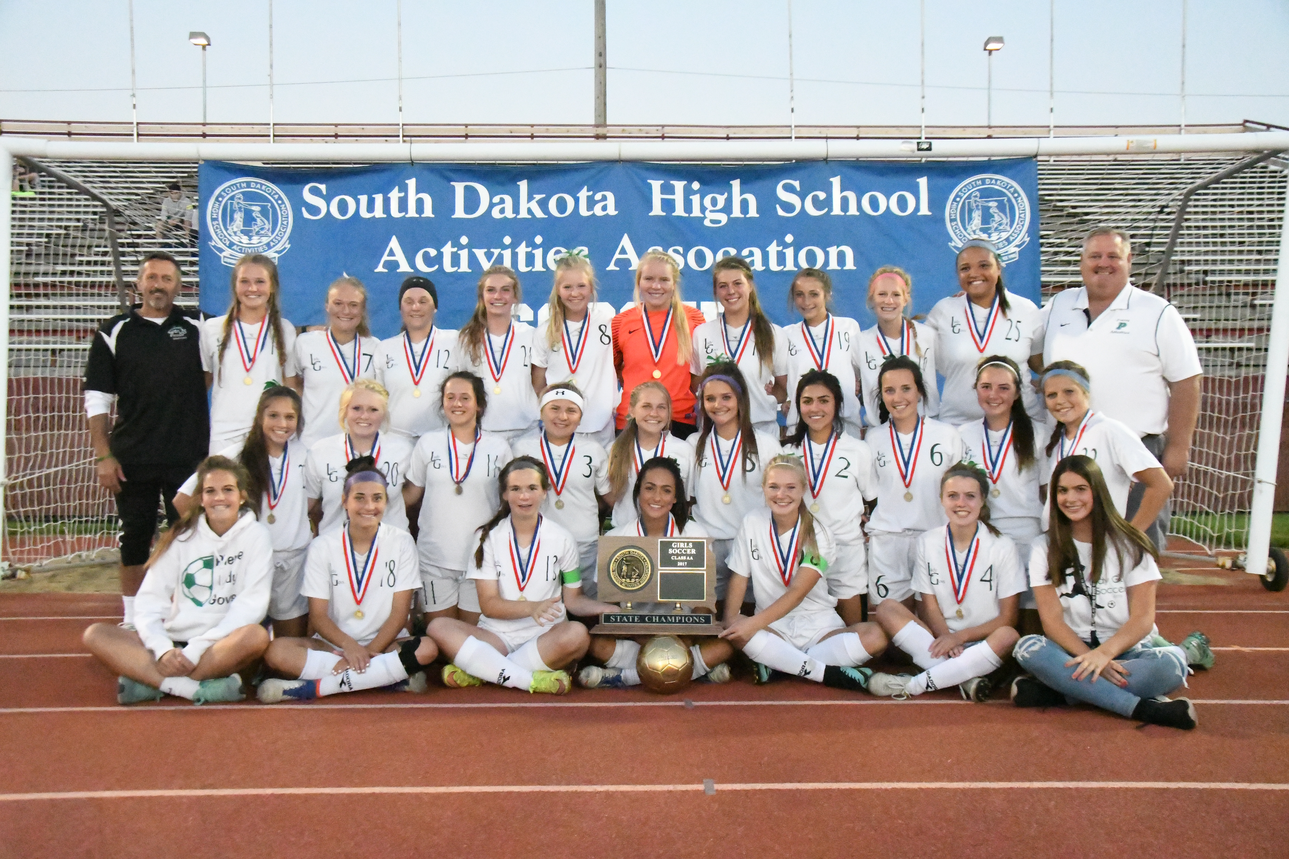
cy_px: 430
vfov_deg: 35.5
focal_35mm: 38
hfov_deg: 51.3
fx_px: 1343
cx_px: 644
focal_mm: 25
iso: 40000
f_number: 5
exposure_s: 1/4000
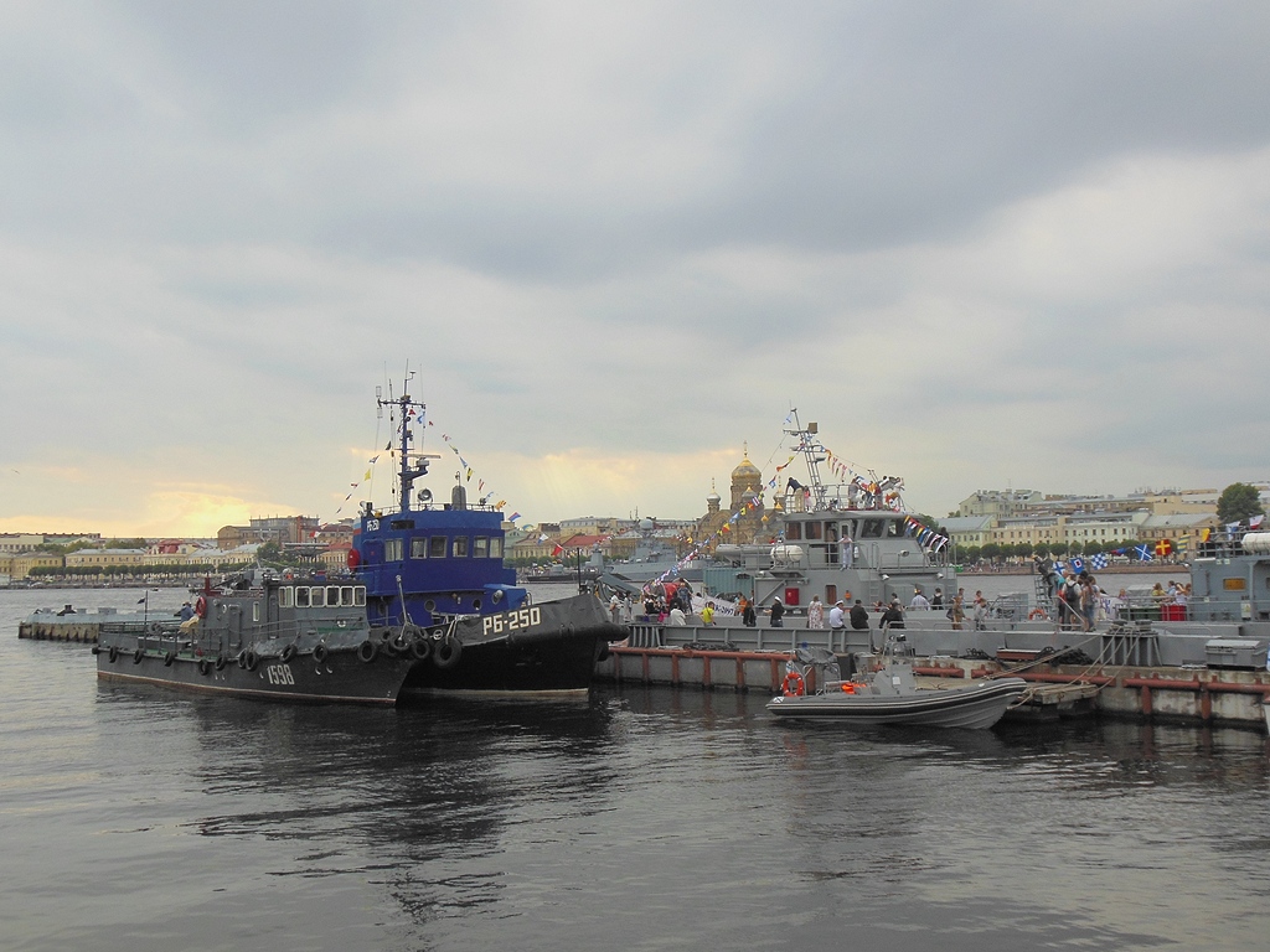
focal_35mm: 38
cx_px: 635
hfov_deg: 49.0
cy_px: 476
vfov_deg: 37.7
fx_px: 1394
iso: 125
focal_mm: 6.8
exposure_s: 1/320
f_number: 3.6
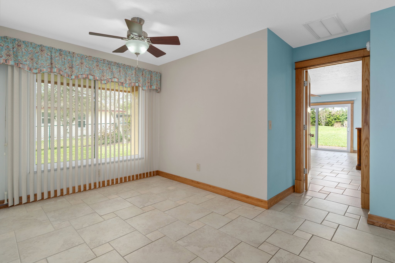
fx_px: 186
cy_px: 132
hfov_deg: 93.3
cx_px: 198
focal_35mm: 17
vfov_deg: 70.4
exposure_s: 1/10
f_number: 8
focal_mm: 17
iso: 320
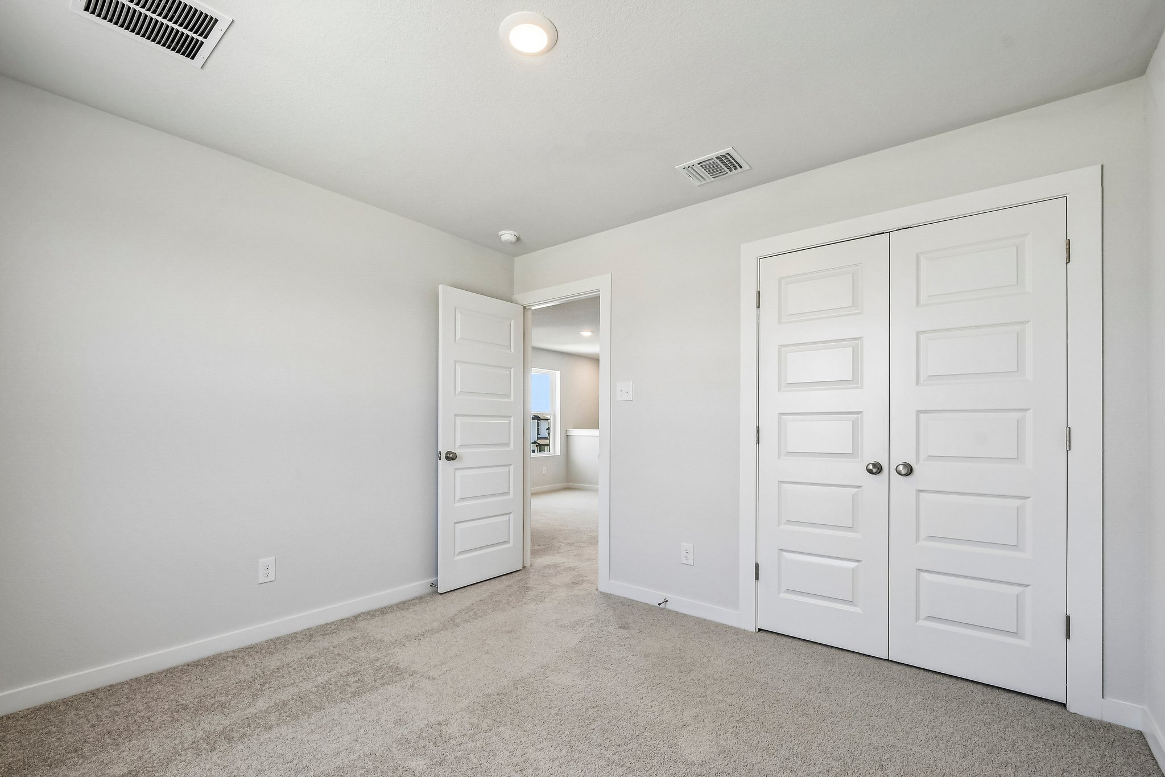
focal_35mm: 15
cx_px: 582
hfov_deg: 100.4
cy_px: 388
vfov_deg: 77.3
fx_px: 485
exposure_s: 1/50
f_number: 8
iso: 400
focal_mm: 10
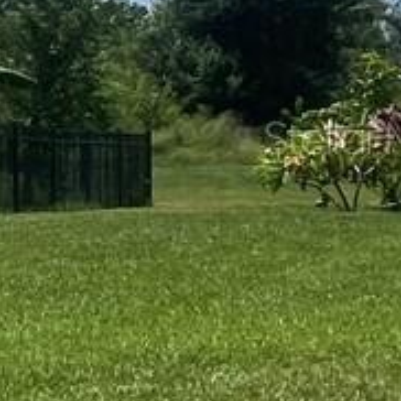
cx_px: -1291
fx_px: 2647
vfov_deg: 8.7
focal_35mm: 202
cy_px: 137
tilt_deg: +2.2
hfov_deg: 6.6
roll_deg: +0.3
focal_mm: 4.25
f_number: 1.8
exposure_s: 1/5236
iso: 32
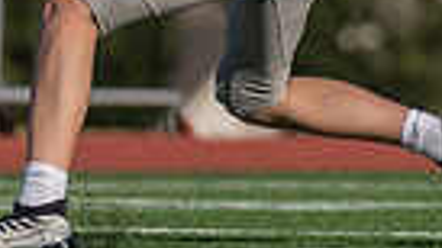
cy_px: -213
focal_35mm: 1573
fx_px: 18432
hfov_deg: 1.4
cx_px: 840
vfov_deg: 0.8
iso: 100
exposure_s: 1/3200
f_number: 2.8
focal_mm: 200
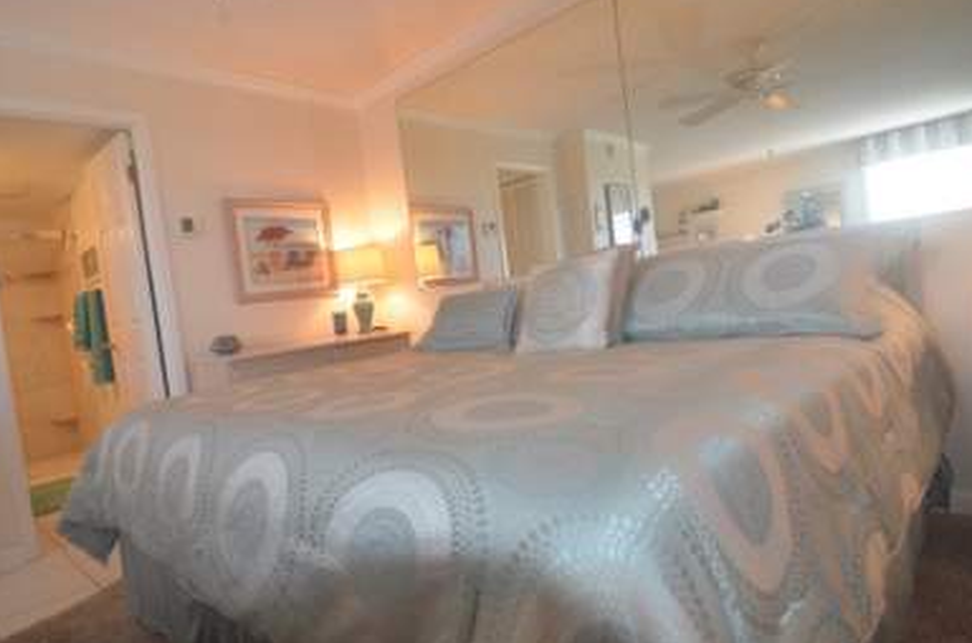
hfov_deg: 82.1
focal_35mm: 21
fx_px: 555
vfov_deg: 60.1
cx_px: 435
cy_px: 328
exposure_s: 1/100
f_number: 2.8
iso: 400
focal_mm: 11
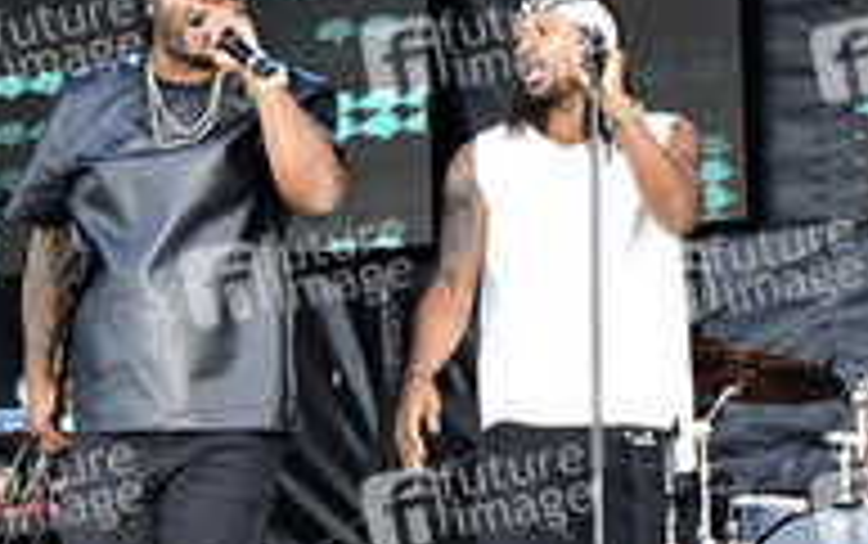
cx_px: -92
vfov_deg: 8.8
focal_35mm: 150
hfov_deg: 13.6
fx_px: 3551
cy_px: 387
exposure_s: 1/100
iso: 1100
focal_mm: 42
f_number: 6.3
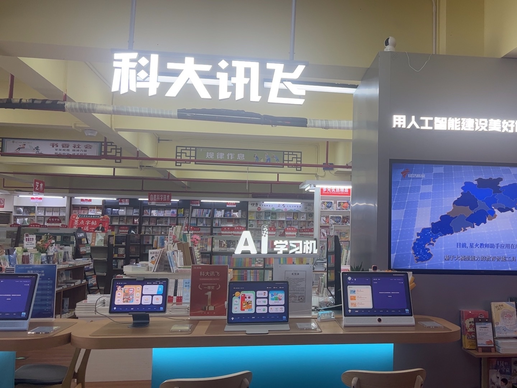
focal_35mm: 59
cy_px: 194
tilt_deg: +5.0
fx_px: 881
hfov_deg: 32.7
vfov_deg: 24.8
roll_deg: -0.6
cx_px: 258
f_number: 1.5
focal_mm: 5.7
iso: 64
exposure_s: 1/188
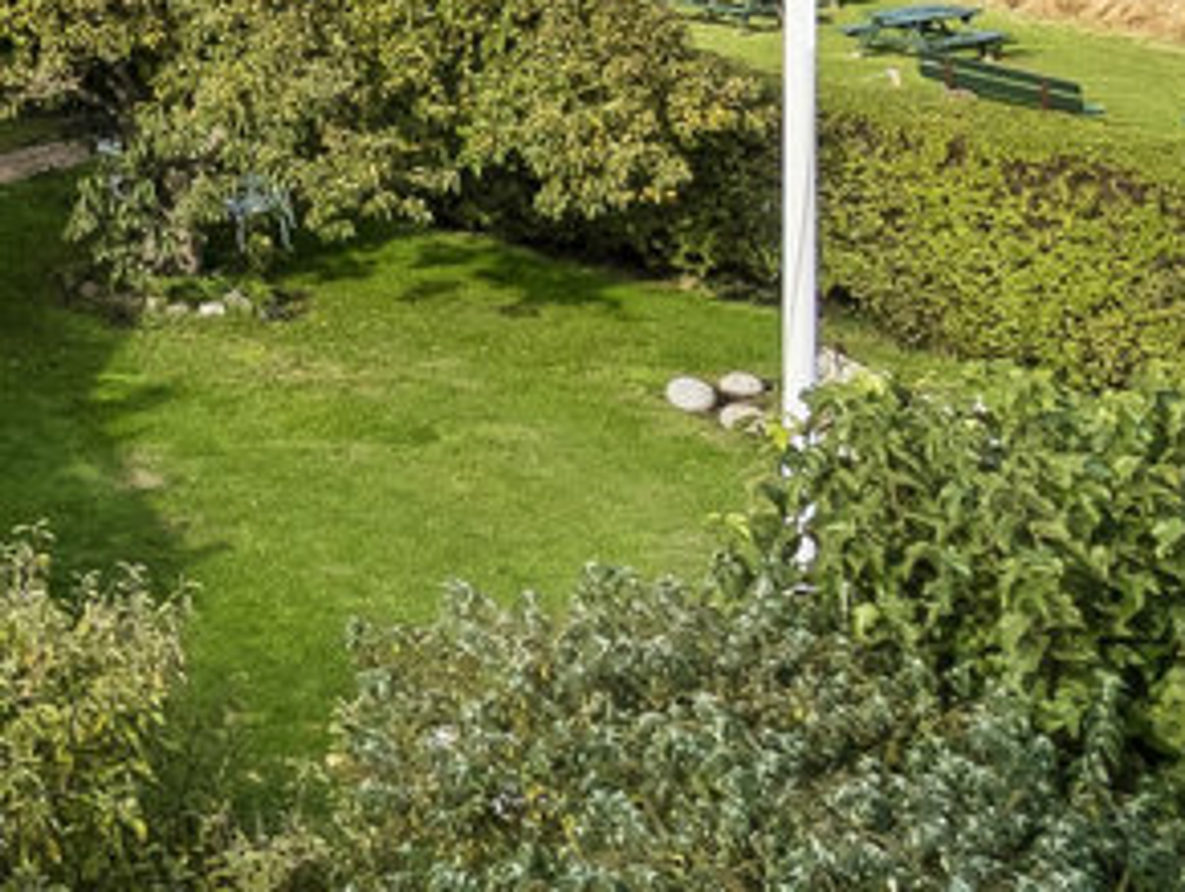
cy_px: 153
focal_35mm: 99
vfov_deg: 14.9
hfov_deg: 17.3
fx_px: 3393
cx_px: -717
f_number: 8
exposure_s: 1/500
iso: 200
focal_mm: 10
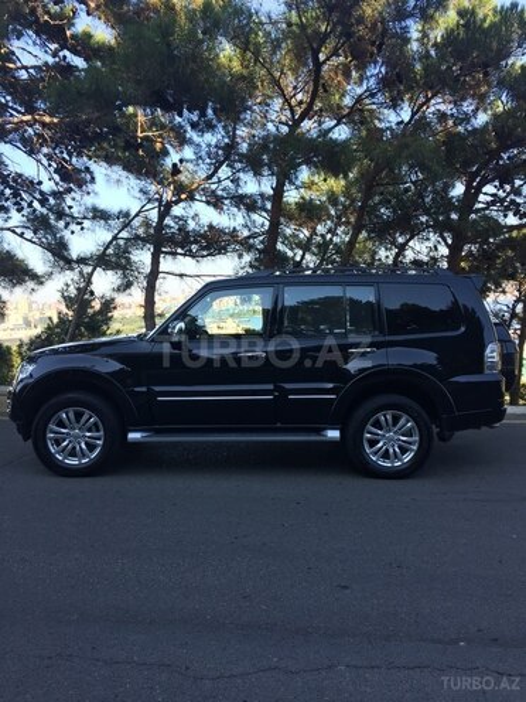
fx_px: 588
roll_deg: +2.6
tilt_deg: -3.8
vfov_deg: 61.7
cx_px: 263
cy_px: 351
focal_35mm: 29
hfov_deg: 48.2
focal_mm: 4.15
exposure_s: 1/344
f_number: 2.2
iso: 32
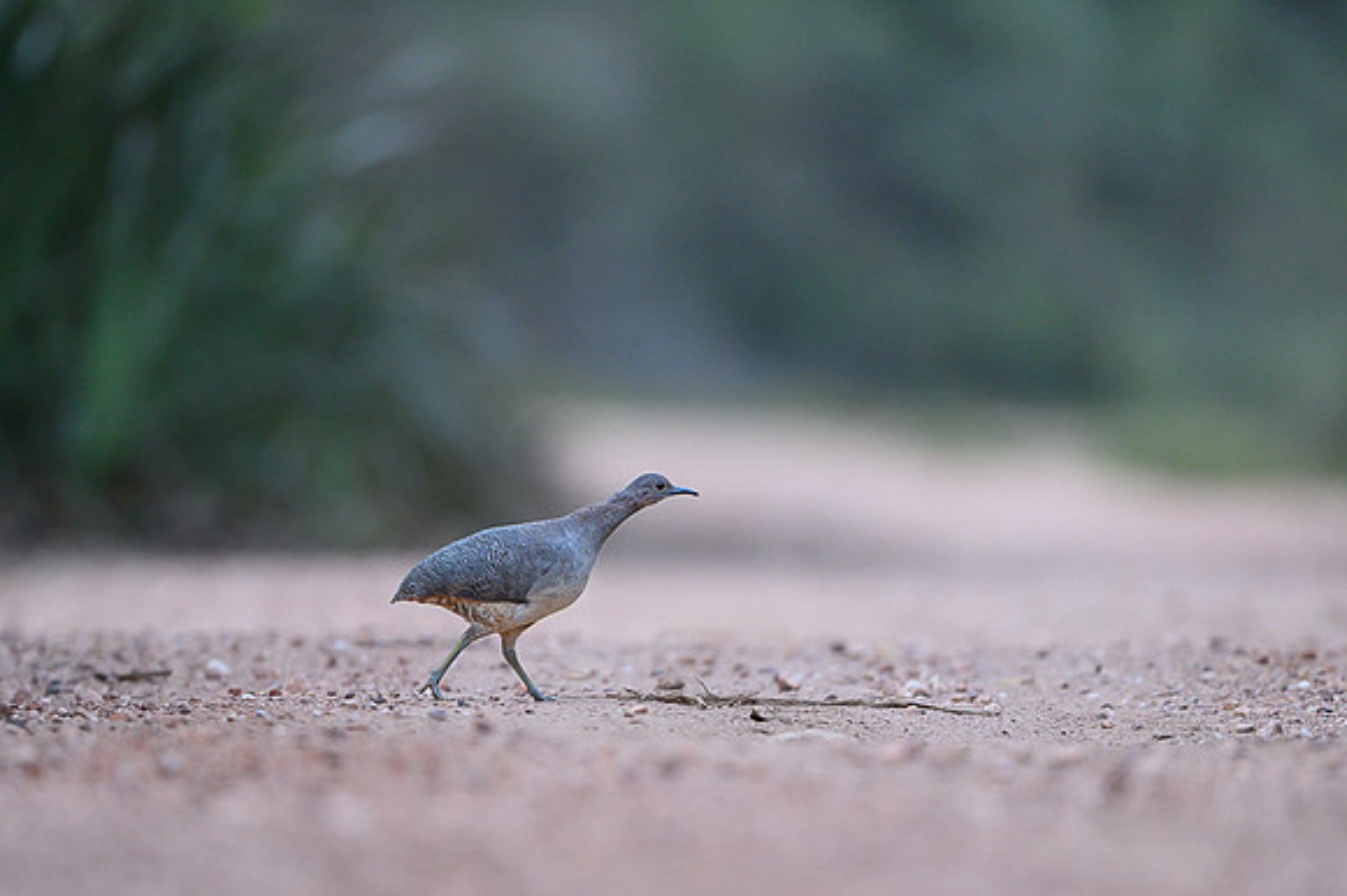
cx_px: 556
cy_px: 574
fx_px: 23948
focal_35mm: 640
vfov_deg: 2.1
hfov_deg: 3.2
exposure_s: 1/500
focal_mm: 500
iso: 2500
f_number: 4
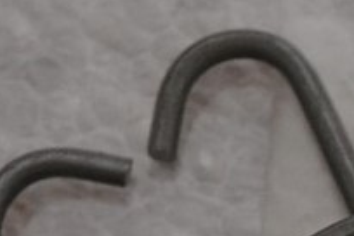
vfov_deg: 4.0
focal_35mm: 338
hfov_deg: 6.0
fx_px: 3323
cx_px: 545
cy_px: 496
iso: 1800
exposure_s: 1/60
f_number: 5
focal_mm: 34
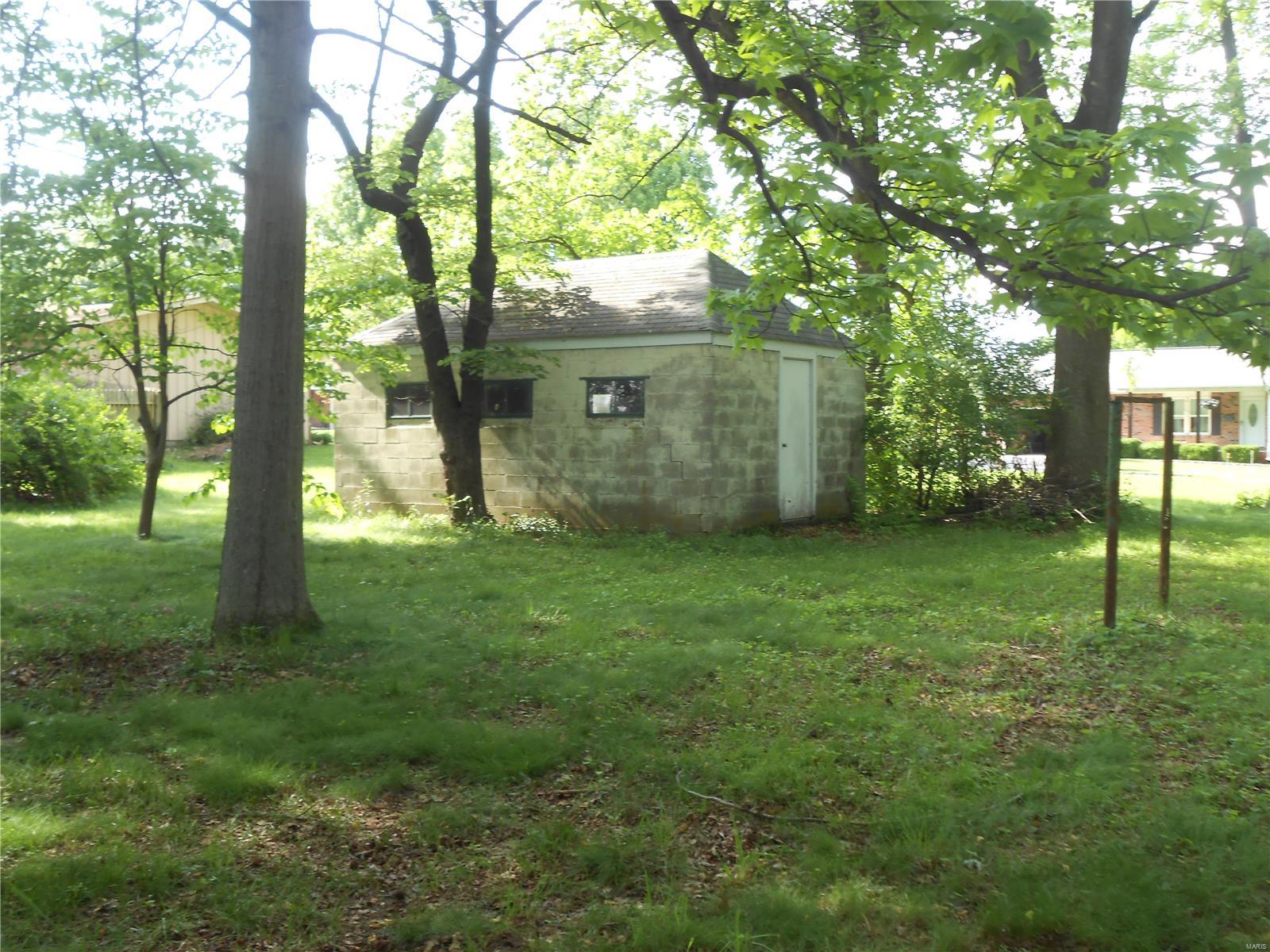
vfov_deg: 37.7
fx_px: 1394
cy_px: 476
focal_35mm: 38
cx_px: 635
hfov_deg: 49.0
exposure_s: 1/50
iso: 80
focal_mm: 6.8
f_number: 4.2
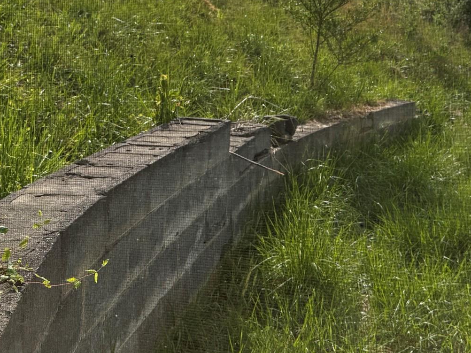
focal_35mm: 49
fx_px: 667
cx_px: 332
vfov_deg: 28.5
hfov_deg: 38.2
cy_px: 33
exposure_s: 1/6711
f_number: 1.78
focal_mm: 6.76
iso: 80
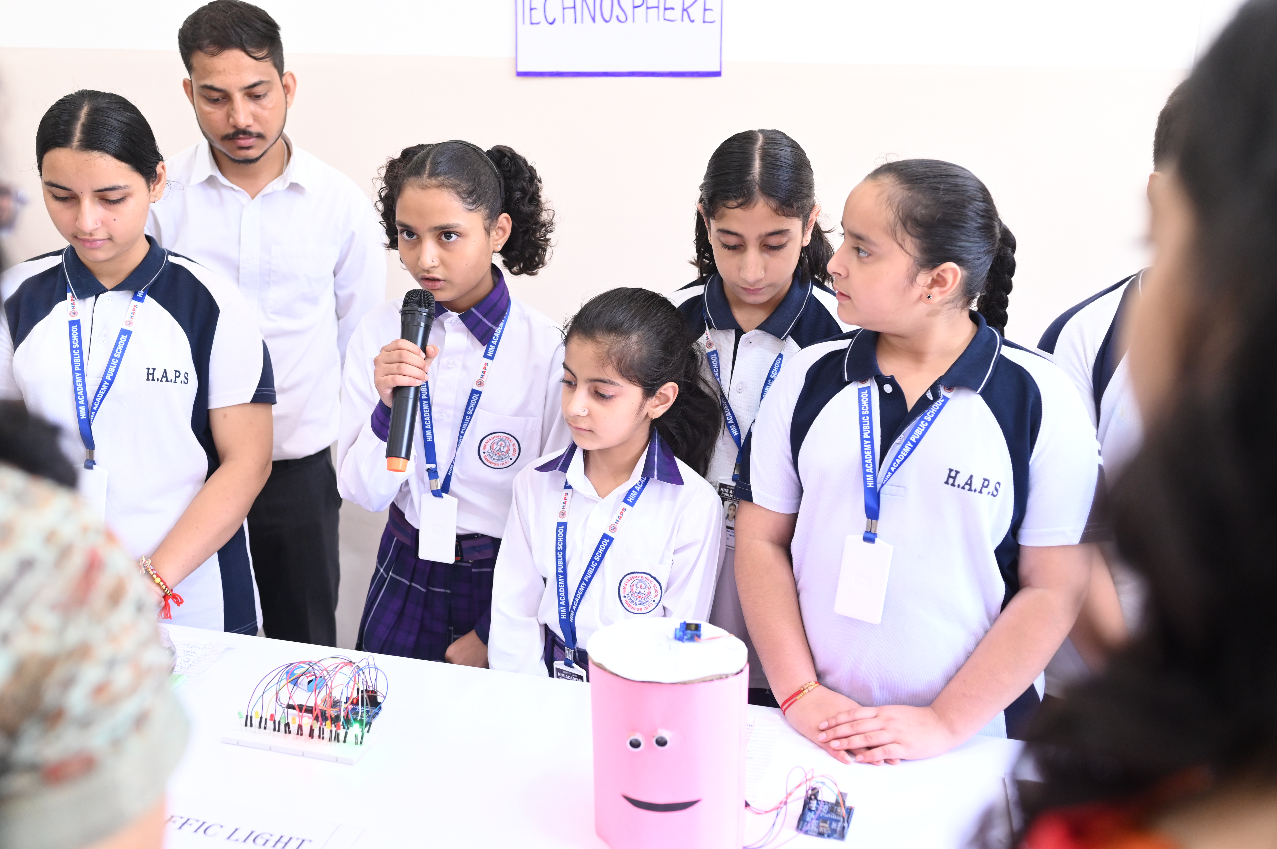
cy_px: 424
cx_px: 638
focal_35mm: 35
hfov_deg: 54.5
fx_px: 1241
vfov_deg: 37.8
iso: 1600
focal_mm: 35
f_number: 3.2
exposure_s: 1/160
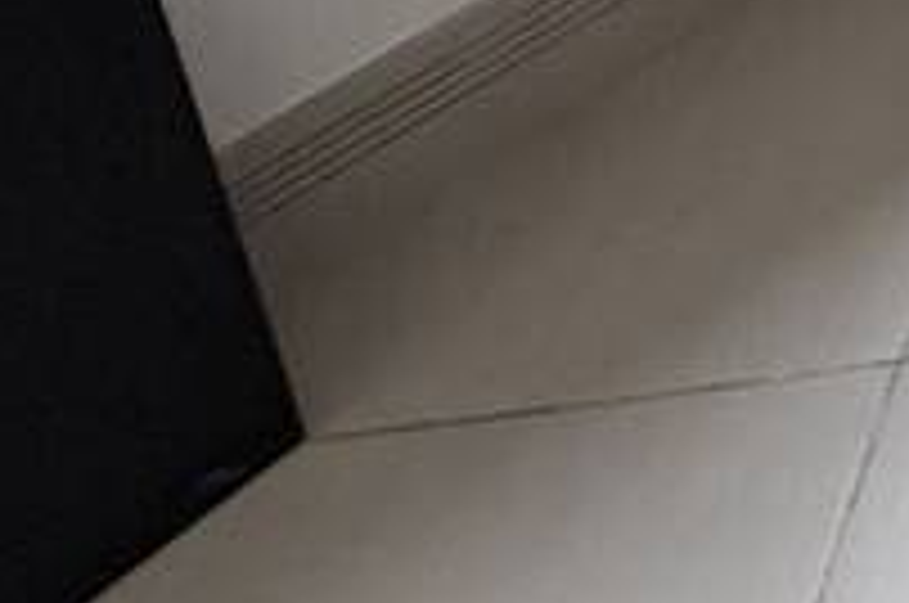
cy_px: -1422
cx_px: 1935
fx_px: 2622
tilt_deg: -10.8
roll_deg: +4.8
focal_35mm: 104
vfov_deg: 9.2
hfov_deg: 15.1
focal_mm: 2.22
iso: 250
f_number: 2.2
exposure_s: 1/99
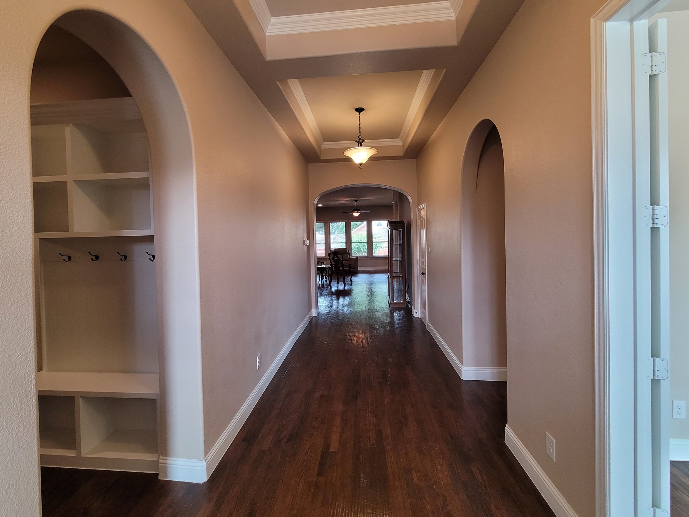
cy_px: 241
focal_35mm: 14
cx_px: 334
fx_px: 279
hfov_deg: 102.0
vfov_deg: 85.5
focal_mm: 2.2
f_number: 2.2
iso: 200
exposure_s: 1/60
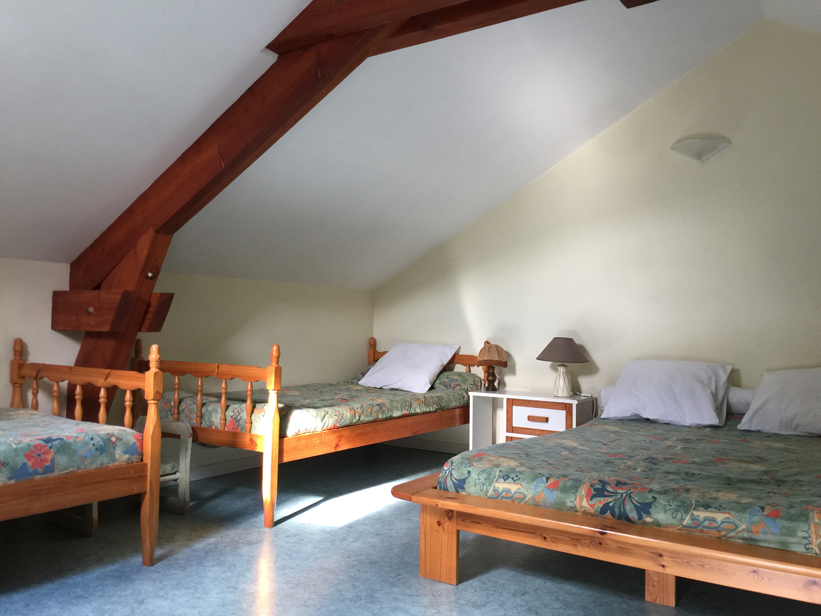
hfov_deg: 61.7
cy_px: 308
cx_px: 410
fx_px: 688
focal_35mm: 29
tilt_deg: +1.0
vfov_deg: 48.2
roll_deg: -2.6
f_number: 2.2
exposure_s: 1/33
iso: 64
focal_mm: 4.15
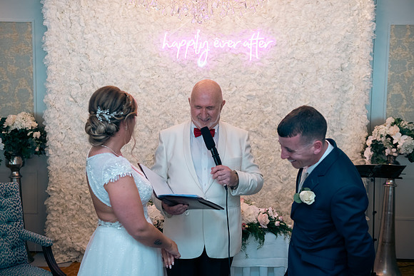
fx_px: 518
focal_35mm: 45
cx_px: 207
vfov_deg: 29.9
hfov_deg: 43.6
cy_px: 138
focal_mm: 45
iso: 640
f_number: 3.5
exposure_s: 1/160
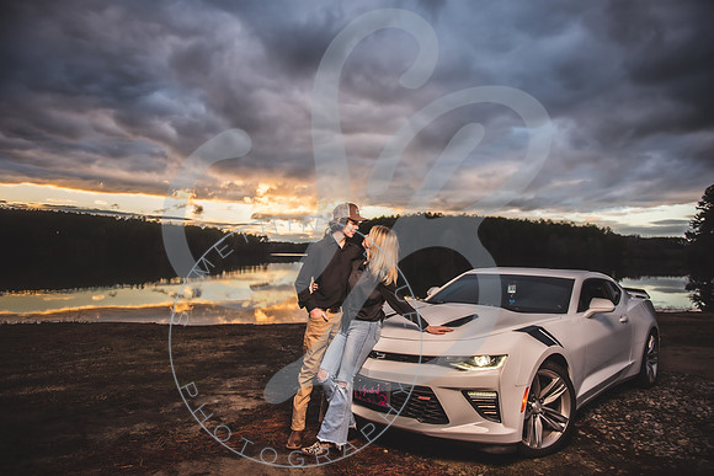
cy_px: 238
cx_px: 357
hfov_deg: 73.7
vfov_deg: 53.2
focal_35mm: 24
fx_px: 476
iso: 100
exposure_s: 1/500
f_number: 2.8
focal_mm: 24
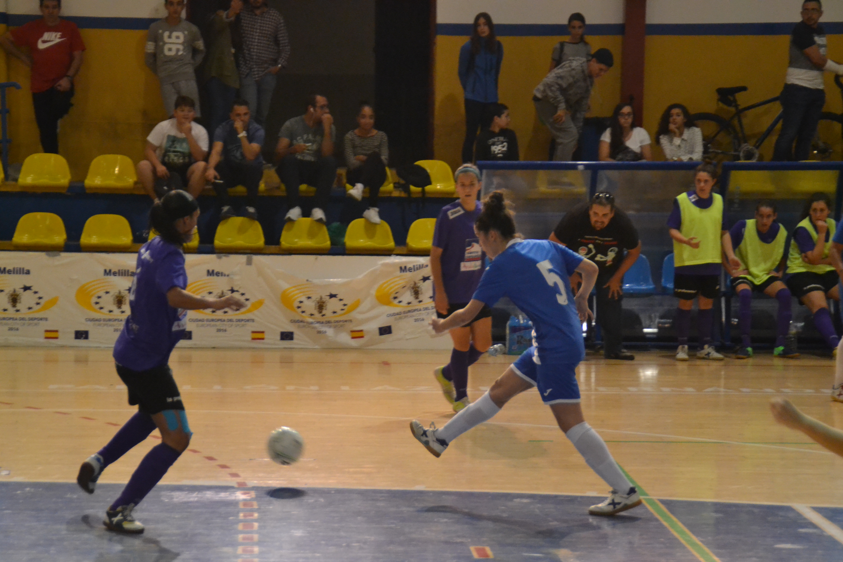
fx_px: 2985
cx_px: 422
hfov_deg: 16.1
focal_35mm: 128
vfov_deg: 10.8
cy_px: 281
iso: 3200
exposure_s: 1/320
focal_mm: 85
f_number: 5.6
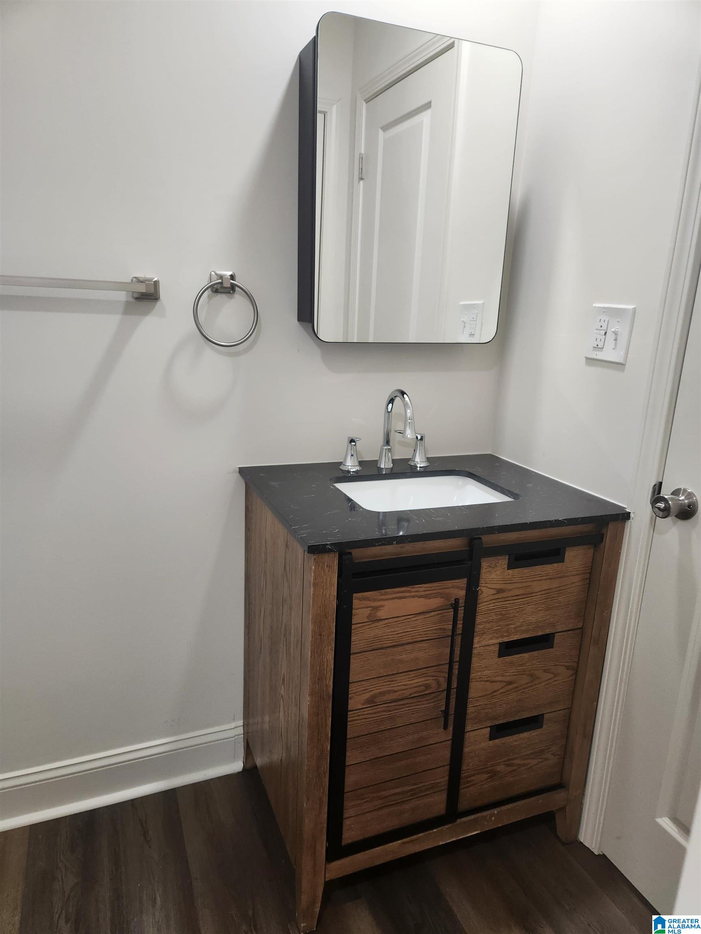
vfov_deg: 73.9
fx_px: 621
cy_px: 467
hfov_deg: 58.9
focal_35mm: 23
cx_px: 350
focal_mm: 5.4
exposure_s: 1/120
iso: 200
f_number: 1.8
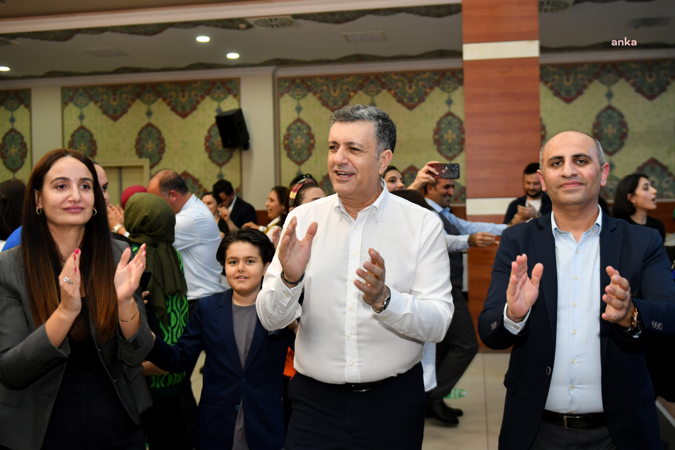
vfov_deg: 41.1
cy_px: 225
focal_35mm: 32
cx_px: 338
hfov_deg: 58.7
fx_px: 600
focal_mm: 32
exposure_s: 1/250
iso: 500
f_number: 2.8
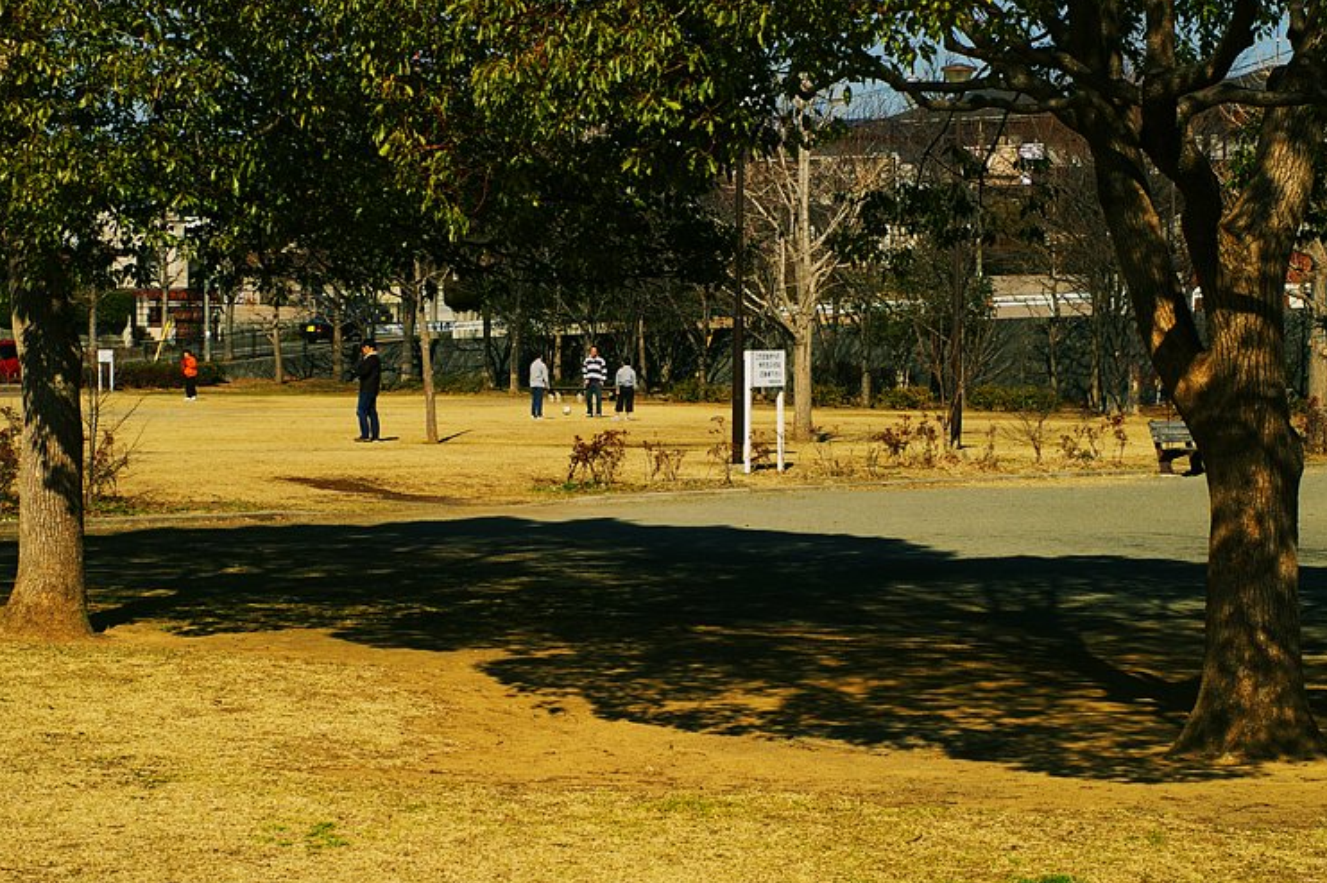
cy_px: 467
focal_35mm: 81
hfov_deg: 25.1
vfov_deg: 16.8
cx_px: 648
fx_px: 2984
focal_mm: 50
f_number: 11
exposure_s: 1/350
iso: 200
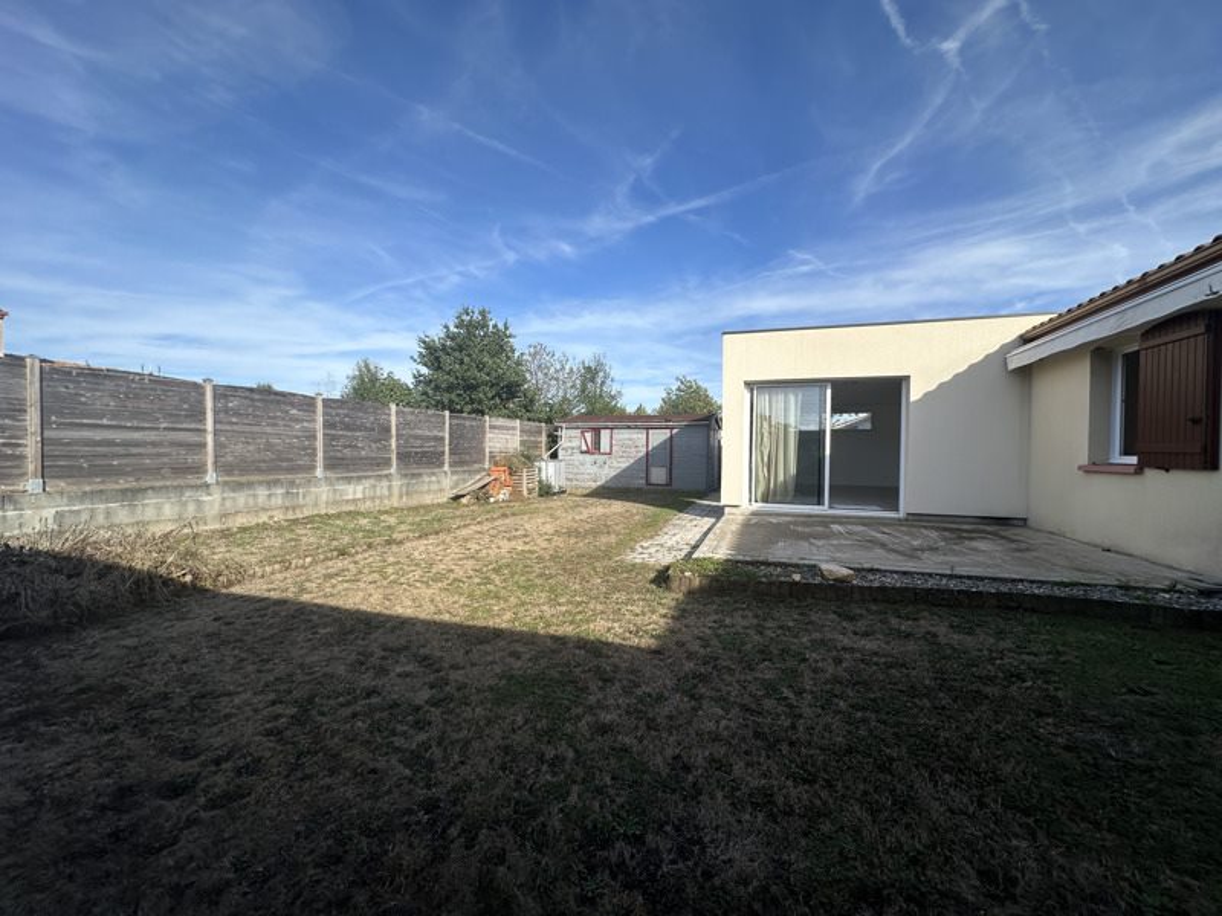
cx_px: 611
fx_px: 494
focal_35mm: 14
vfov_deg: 85.7
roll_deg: -0.6
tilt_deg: -1.0
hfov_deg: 102.1
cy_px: 458
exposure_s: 1/1984
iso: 50
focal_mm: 2.22
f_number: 2.2
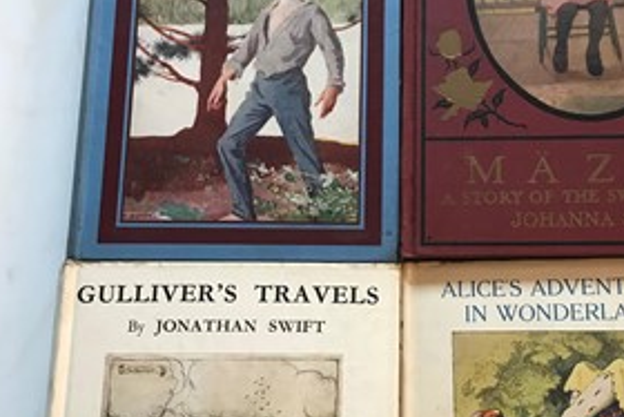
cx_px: 393
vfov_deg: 25.6
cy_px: 326
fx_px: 902
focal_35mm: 52
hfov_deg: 37.9
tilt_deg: -73.0
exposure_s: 1/20
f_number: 1.8
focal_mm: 3.99
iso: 40
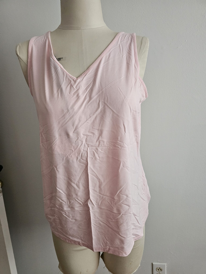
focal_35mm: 23
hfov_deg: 58.9
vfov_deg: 73.9
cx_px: 103
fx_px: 182
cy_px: 137
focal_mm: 6.3
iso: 800
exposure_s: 1/120
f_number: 1.7
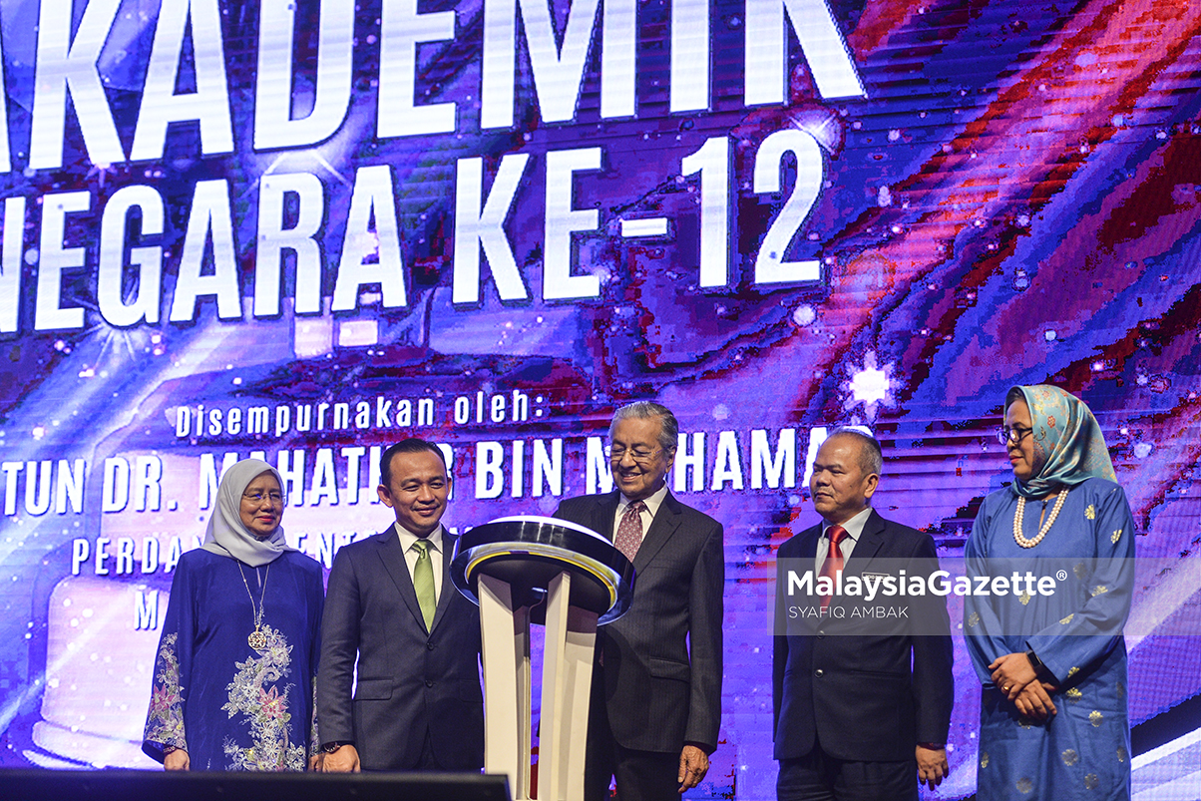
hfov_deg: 28.8
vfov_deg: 19.5
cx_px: 600
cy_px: 400
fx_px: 2335
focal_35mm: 70
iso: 800
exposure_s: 1/640
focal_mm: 70
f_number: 3.2
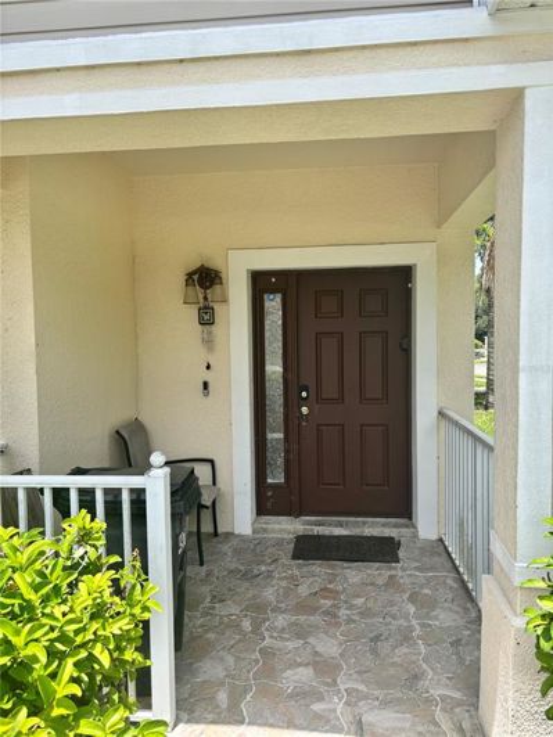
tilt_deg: -3.7
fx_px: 554
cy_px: 368
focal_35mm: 26
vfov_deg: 67.3
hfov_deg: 53.1
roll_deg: -0.8
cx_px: 276
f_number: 1.6
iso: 50
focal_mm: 5.96
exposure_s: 1/1399
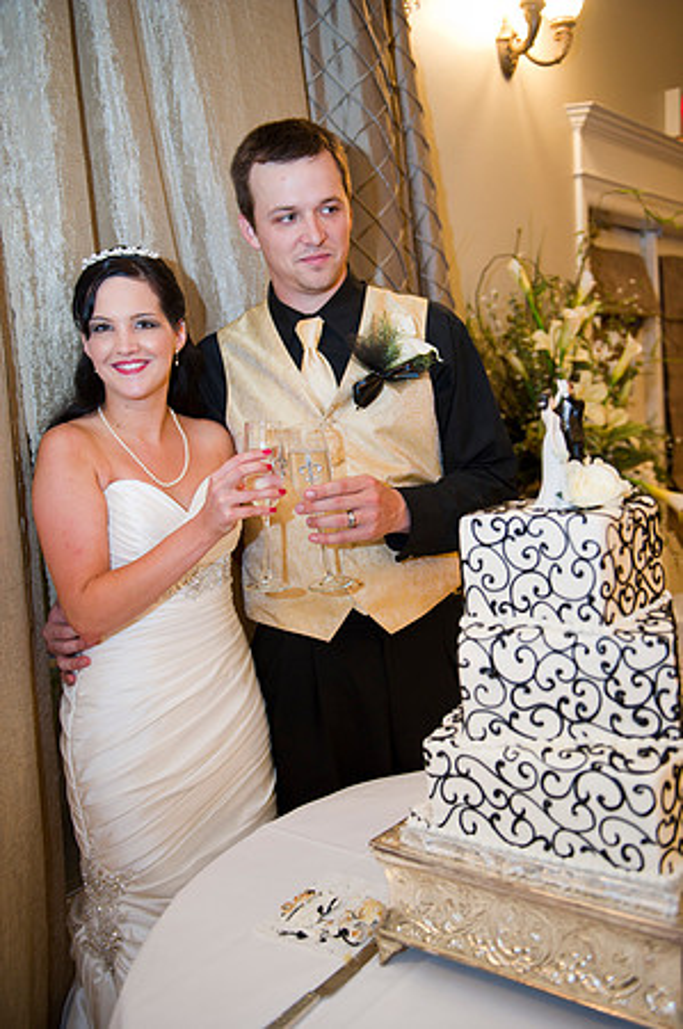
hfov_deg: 37.8
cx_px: 342
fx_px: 998
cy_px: 514
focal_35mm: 35
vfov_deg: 54.5
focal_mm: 35
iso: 1250
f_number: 2.8
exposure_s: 1/60
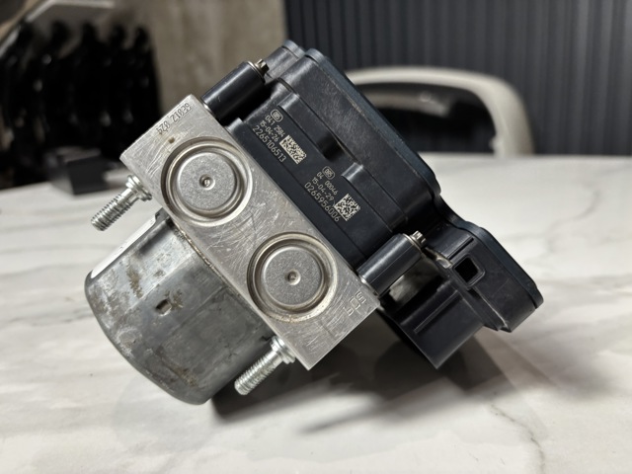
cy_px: 237
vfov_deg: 53.1
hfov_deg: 67.3
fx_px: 475
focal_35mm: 26
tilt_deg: -15.7
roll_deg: +5.4
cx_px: 316
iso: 125
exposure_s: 1/50
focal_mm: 5.96
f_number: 1.6
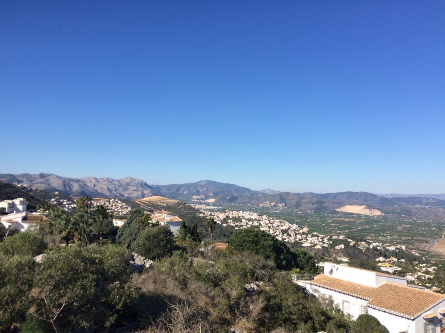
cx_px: 222
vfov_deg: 48.2
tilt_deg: +4.2
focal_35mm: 29
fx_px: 373
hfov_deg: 61.7
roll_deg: -0.5
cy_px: 166
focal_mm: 4.15
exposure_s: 1/2740
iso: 32
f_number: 2.2
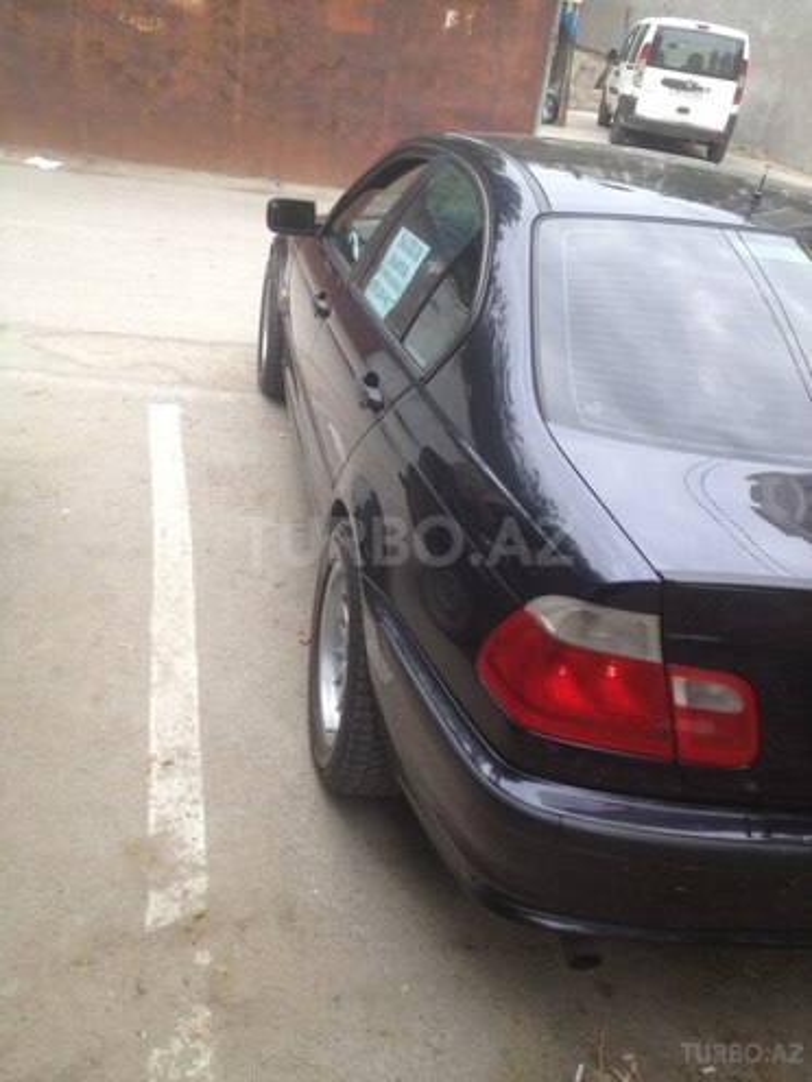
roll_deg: -5.5
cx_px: 406
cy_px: 541
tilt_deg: -28.4
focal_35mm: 35
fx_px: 1095
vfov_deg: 52.6
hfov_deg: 40.7
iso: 50
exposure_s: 1/174
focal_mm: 4.28
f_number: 2.4
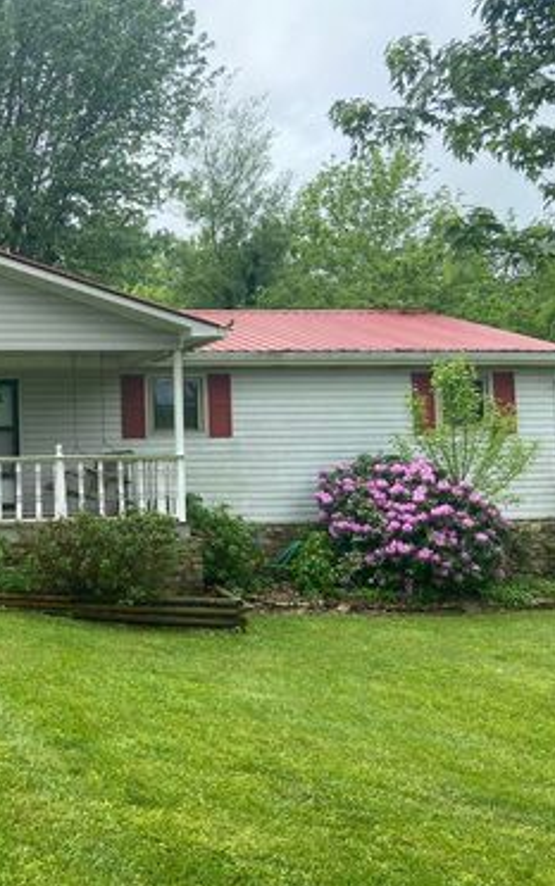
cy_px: 444
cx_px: -29
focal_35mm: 37
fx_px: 894
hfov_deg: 31.3
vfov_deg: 52.7
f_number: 1.8
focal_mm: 4.25
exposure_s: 1/981
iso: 32
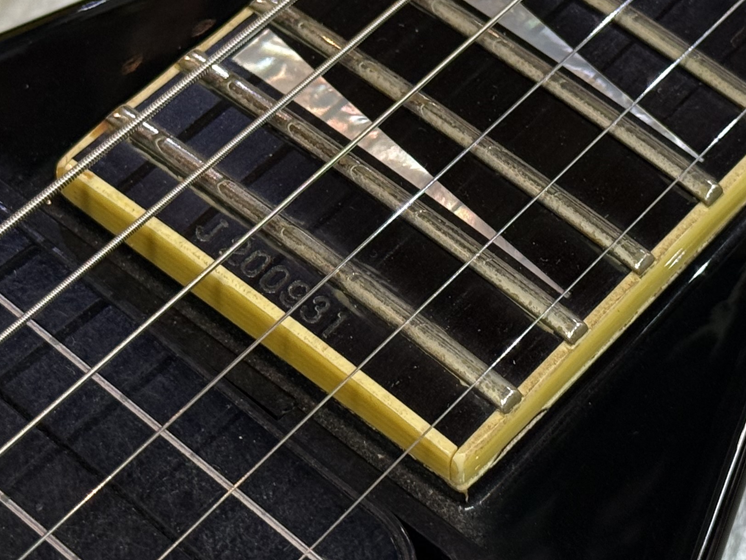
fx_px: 2565
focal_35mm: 119
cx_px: 478
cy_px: 190
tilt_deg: -53.7
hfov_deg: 16.5
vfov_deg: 12.4
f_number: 1.78
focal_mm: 6.76
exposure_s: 1/60
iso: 125
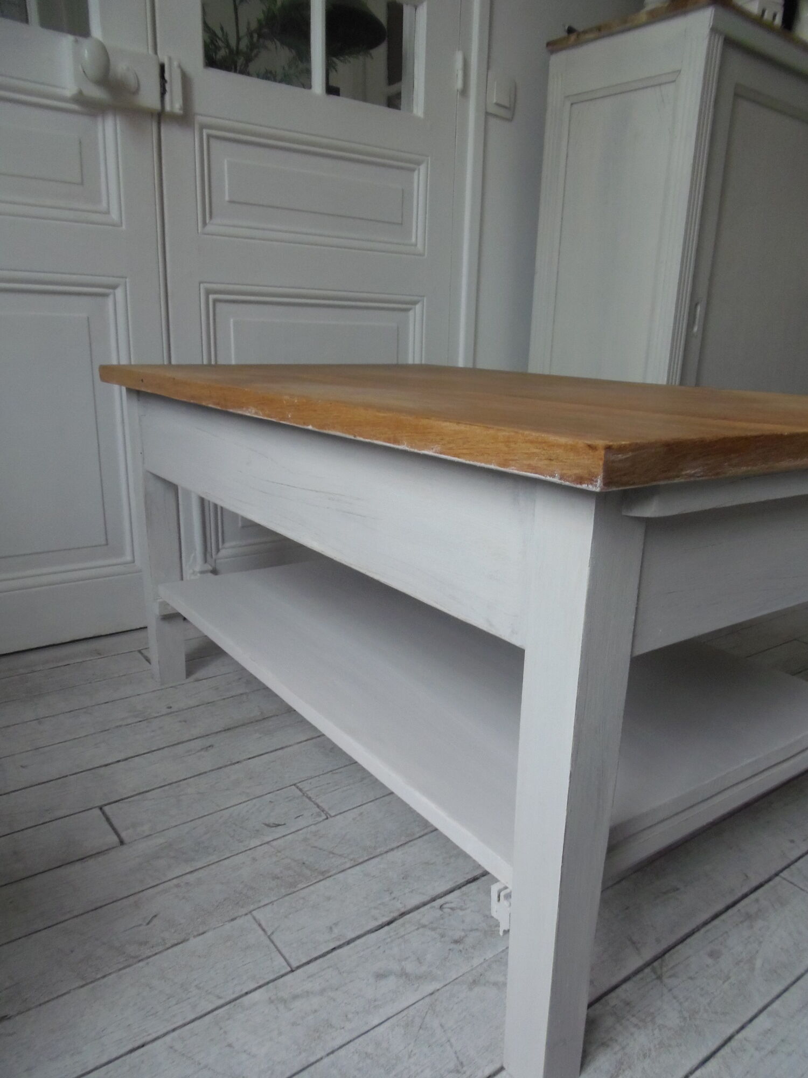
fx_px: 747
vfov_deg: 71.6
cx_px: 404
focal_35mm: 24
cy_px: 539
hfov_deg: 56.8
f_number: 2.9
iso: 200
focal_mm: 4.3
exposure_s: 1/30
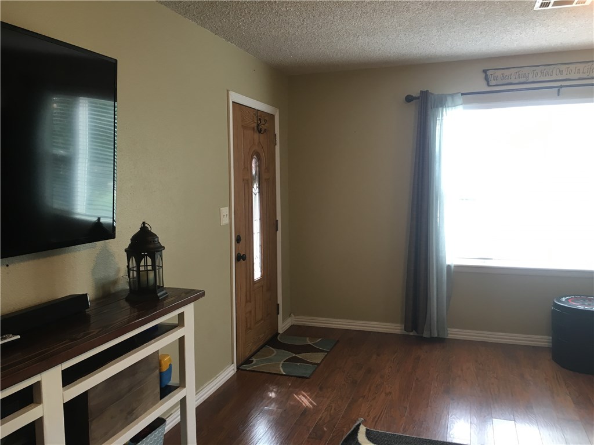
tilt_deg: -3.8
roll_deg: -0.1
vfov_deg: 48.2
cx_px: 297
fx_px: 498
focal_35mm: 29
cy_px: 222
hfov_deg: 61.7
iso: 50
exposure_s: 1/30
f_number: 2.2
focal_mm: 4.15
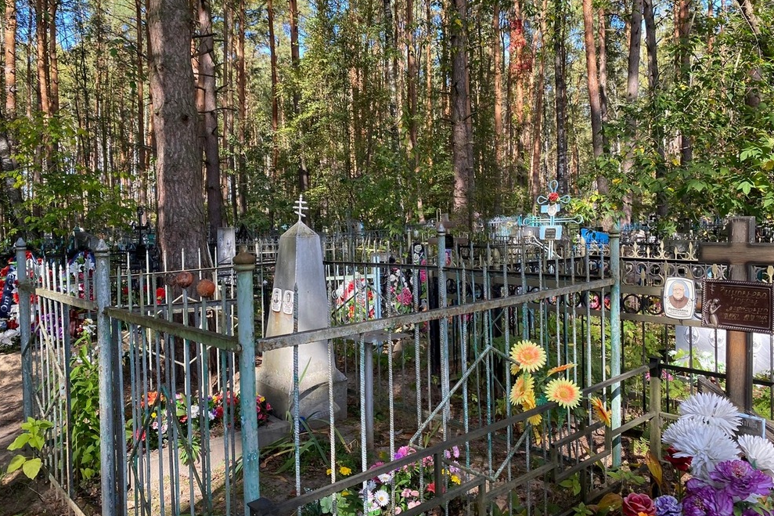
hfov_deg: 65.5
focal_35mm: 28
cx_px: 376
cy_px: 252
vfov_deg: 46.4
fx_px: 602
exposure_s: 1/194
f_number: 1.8
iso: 32
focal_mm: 4.25
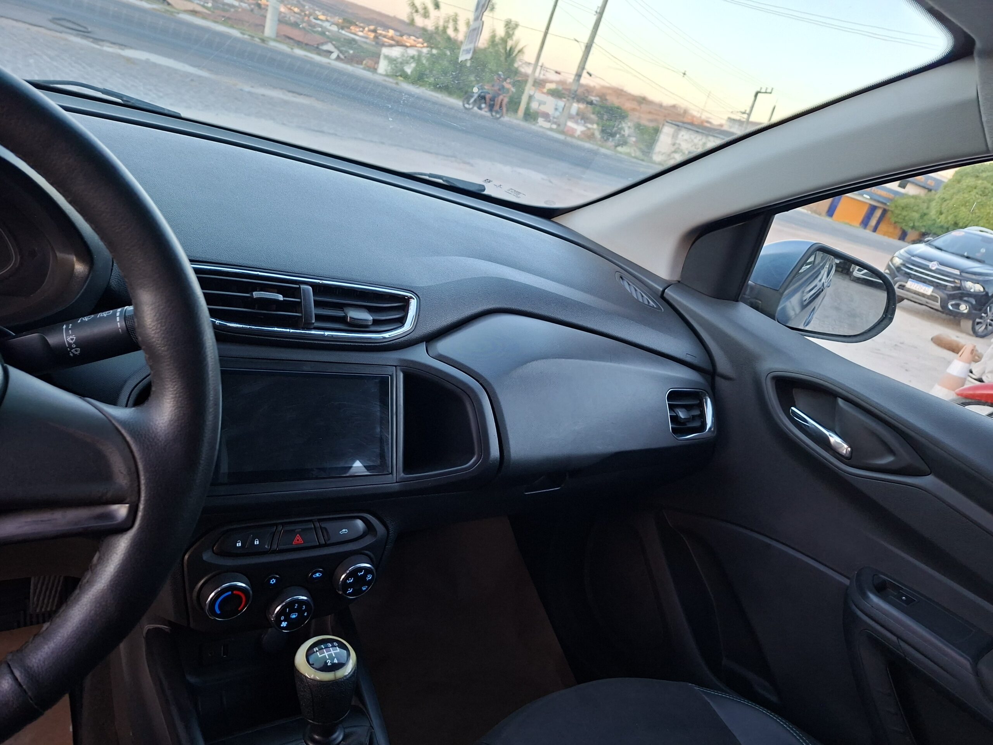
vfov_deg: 58.9
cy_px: 372
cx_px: 496
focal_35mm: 23
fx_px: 660
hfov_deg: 73.9
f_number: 1.8
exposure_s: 1/120
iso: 320
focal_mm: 5.54
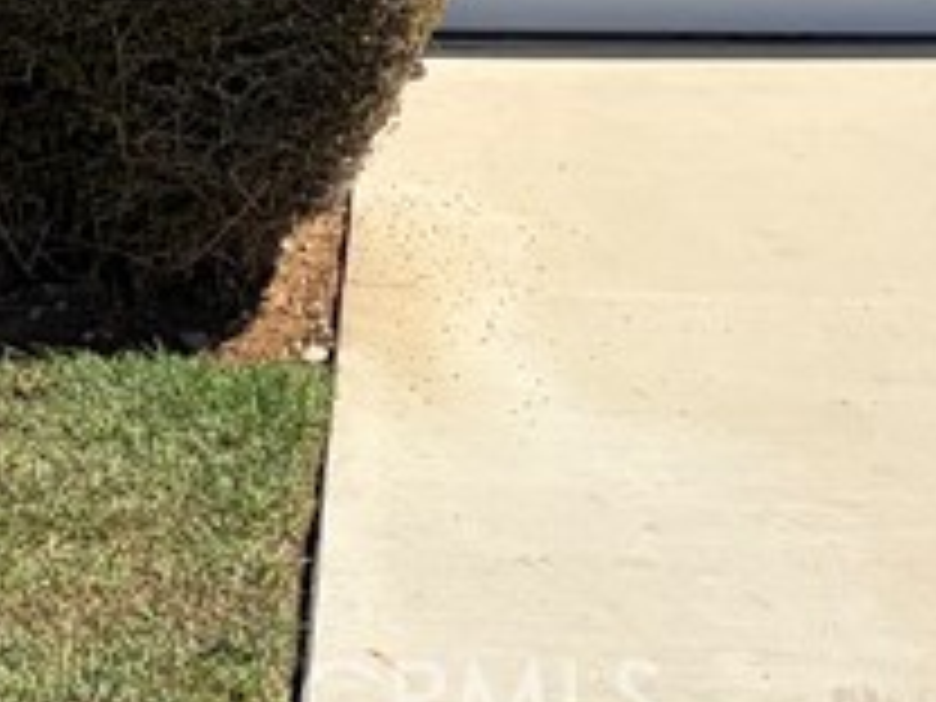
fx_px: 3461
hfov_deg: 15.3
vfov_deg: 10.1
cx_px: 158
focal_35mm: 128
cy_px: -963
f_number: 1.6
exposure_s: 1/5814
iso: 64
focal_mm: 5.96
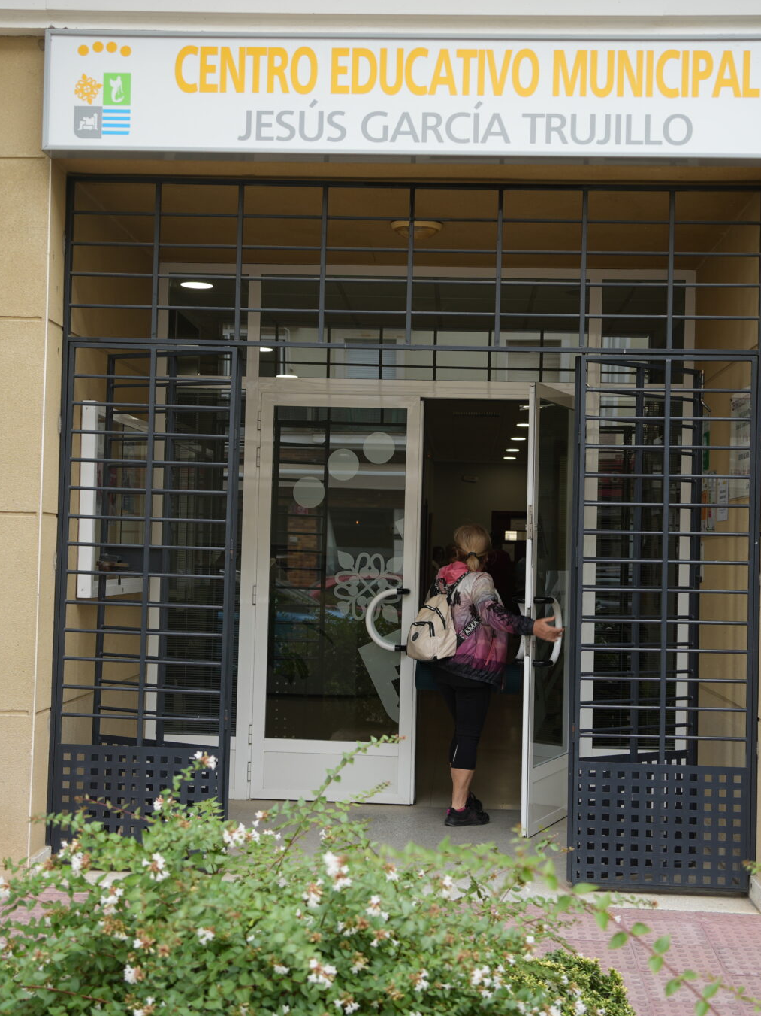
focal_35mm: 51
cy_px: 510
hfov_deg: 28.6
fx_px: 1495
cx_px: 380
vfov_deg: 37.5
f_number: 4
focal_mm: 35
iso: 100
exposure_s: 1/160
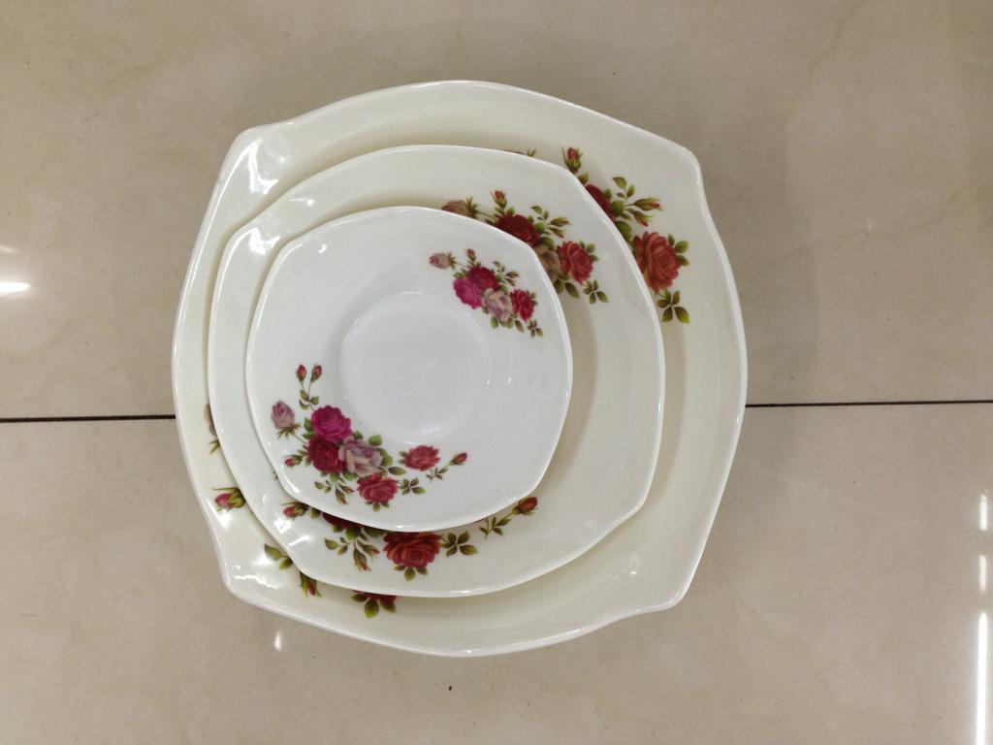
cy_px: 372
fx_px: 947
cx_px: 496
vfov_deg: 42.9
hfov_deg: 55.4
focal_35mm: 33
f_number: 2.4
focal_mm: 4.13
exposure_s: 1/20
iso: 100
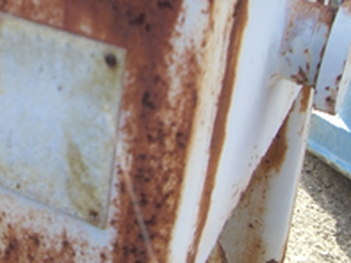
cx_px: 41
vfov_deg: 18.9
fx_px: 781
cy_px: 36
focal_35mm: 77
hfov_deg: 24.6
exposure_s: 1/200
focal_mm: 6.2
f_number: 2.7
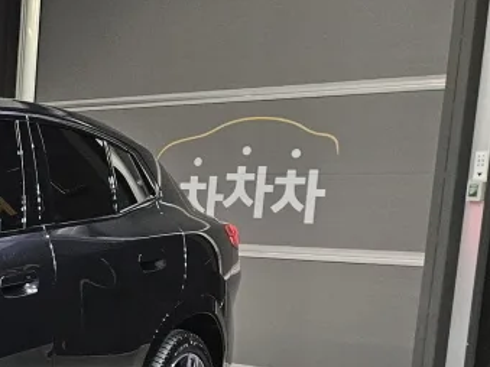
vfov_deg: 17.9
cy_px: 384
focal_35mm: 80
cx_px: -259
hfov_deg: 20.6
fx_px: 1132
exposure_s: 1/120
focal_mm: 5.4
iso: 250
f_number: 1.8
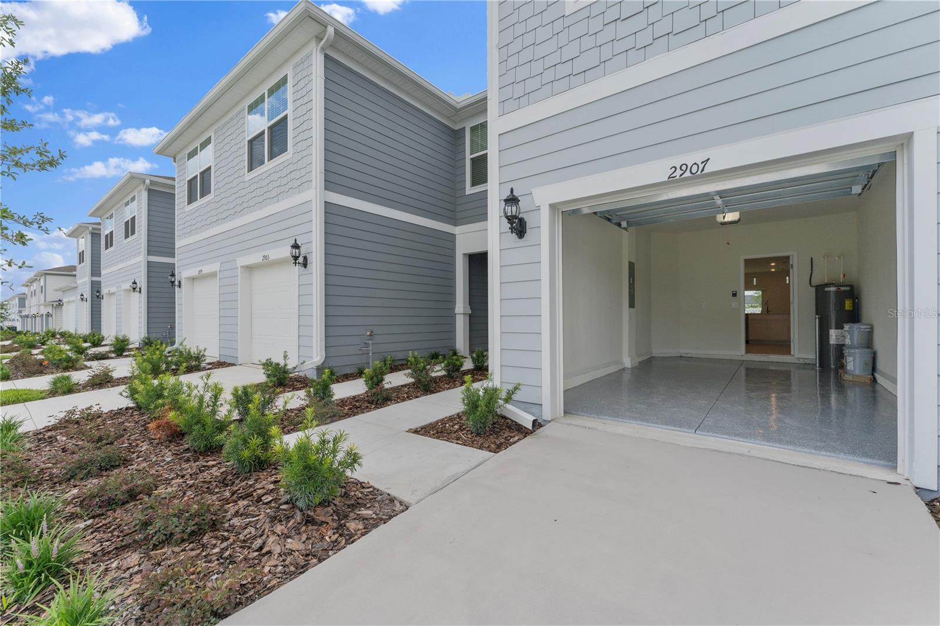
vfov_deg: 81.2
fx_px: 365
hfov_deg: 104.3
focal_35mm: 14
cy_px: 313
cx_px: 470
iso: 320
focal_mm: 14
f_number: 8
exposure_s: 1/125
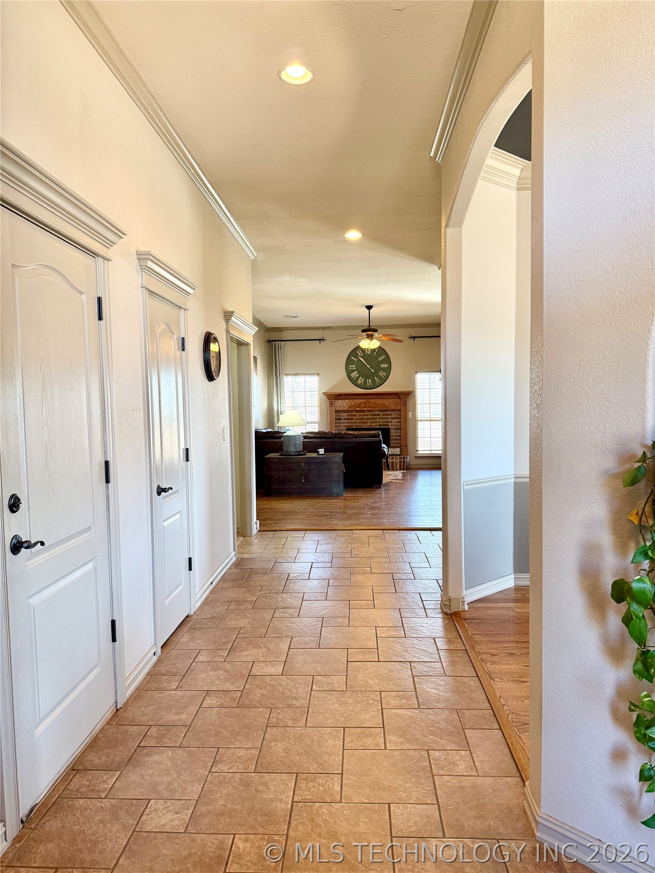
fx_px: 606
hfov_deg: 56.8
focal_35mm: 24
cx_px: 328
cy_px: 436
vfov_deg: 71.6
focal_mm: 6.76
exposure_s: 1/120
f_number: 1.78
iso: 320
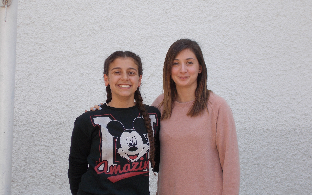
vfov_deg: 12.5
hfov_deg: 19.8
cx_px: 156
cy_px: 79
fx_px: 893
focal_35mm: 105
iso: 80
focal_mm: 17.6
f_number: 5.5
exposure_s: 1/100
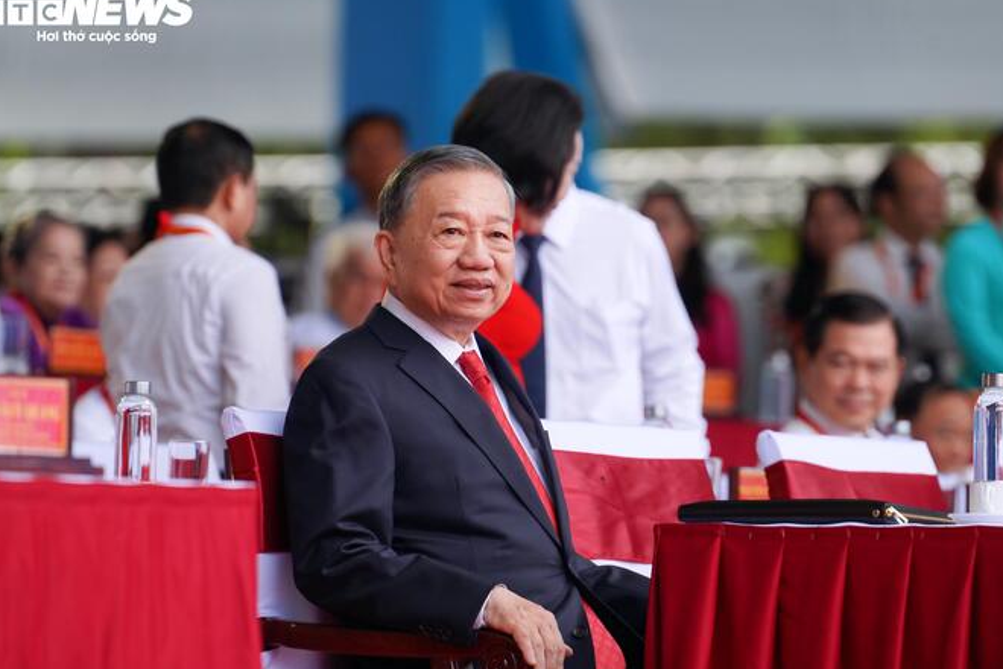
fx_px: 10698
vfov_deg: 3.6
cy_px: 345
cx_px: 515
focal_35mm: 384
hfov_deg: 5.4
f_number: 5.6
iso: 1000
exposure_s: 1/640
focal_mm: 352
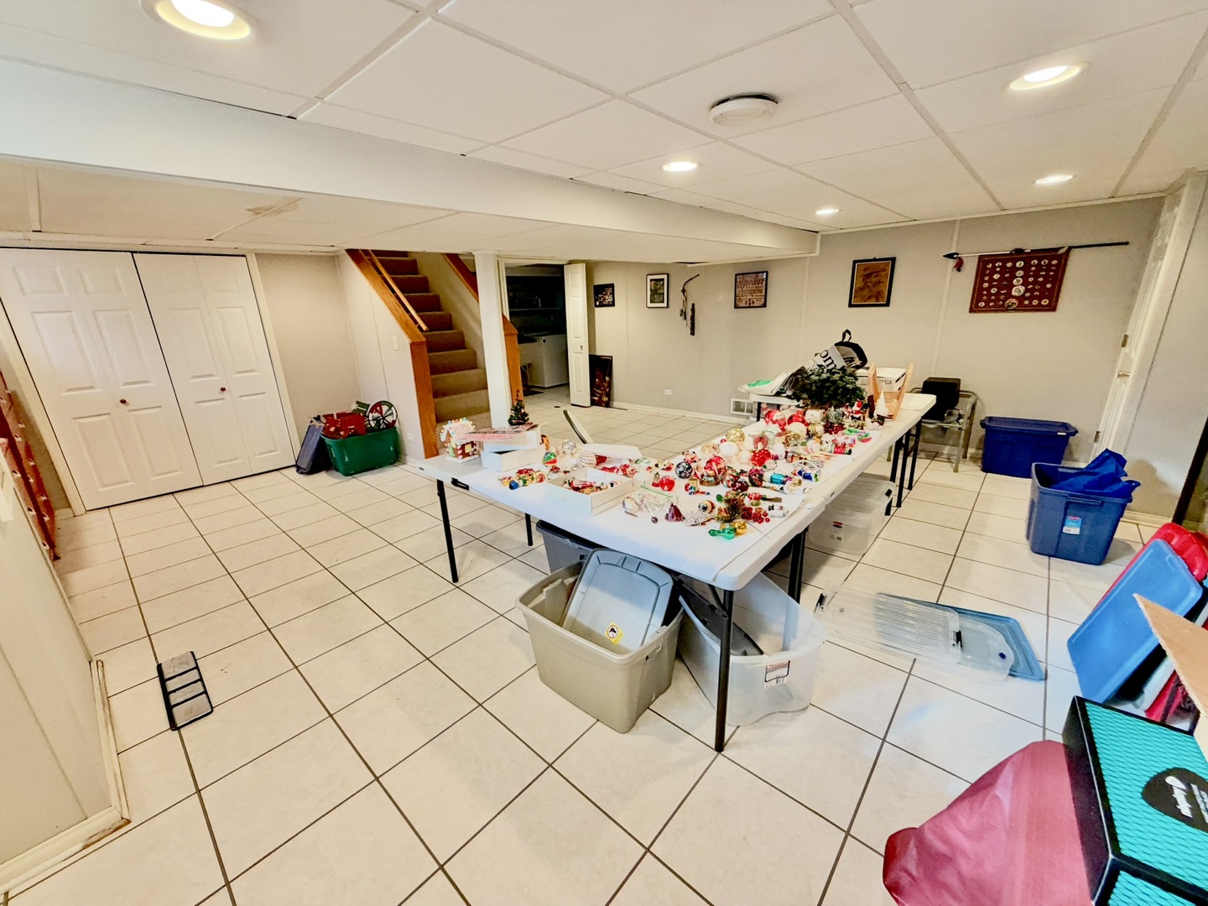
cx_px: 604
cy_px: 453
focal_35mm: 14
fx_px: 489
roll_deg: +3.1
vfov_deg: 85.7
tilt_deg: -17.7
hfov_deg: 102.1
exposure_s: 1/60
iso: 320
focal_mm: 2.22
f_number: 2.2
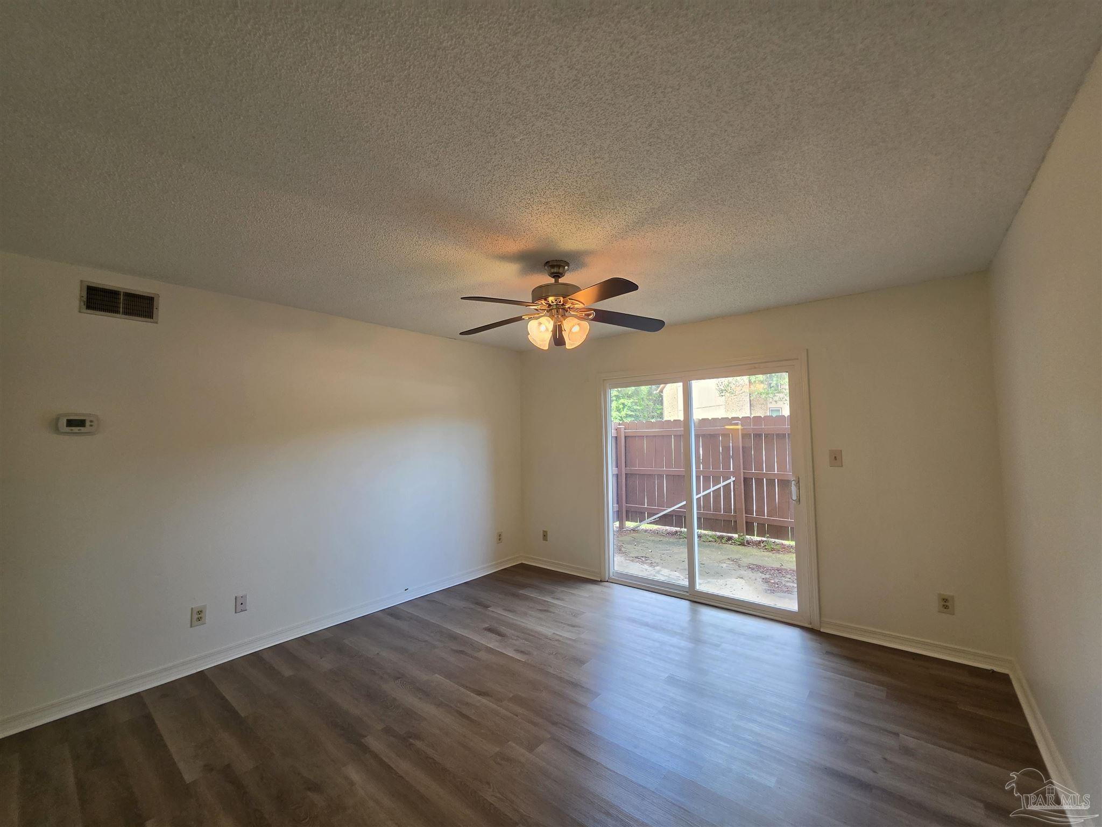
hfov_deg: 106.2
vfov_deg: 89.9
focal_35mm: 13
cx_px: 551
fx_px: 414
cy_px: 414
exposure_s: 1/120
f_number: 1.9
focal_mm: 2.2
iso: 125
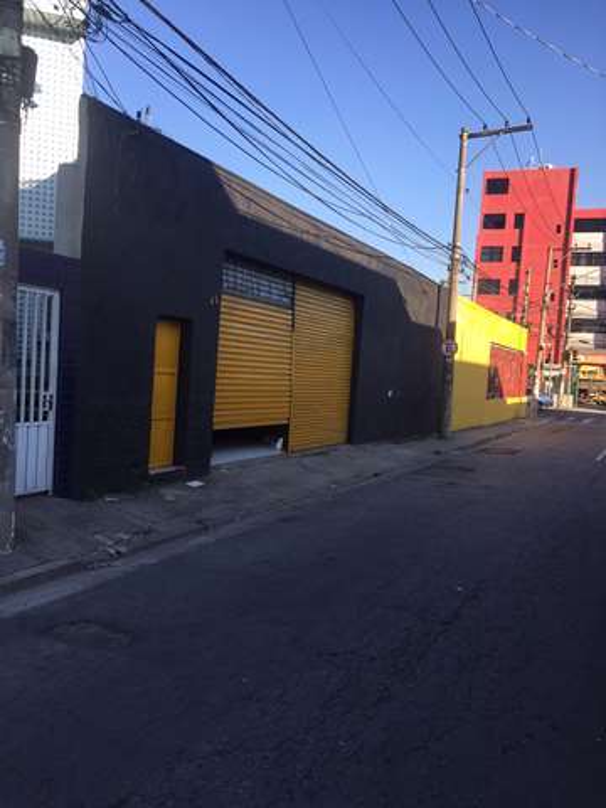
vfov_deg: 61.7
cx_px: 303
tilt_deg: -2.3
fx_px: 677
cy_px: 404
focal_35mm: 29
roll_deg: -3.4
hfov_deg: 48.2
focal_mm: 4.15
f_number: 2.2
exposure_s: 1/719
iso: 32
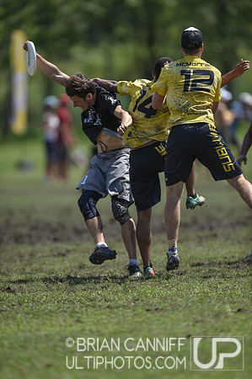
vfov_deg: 5.2
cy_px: 190
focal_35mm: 400
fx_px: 4209
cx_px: 126
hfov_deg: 3.4
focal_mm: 400
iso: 200
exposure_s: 1/4000
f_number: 2.8
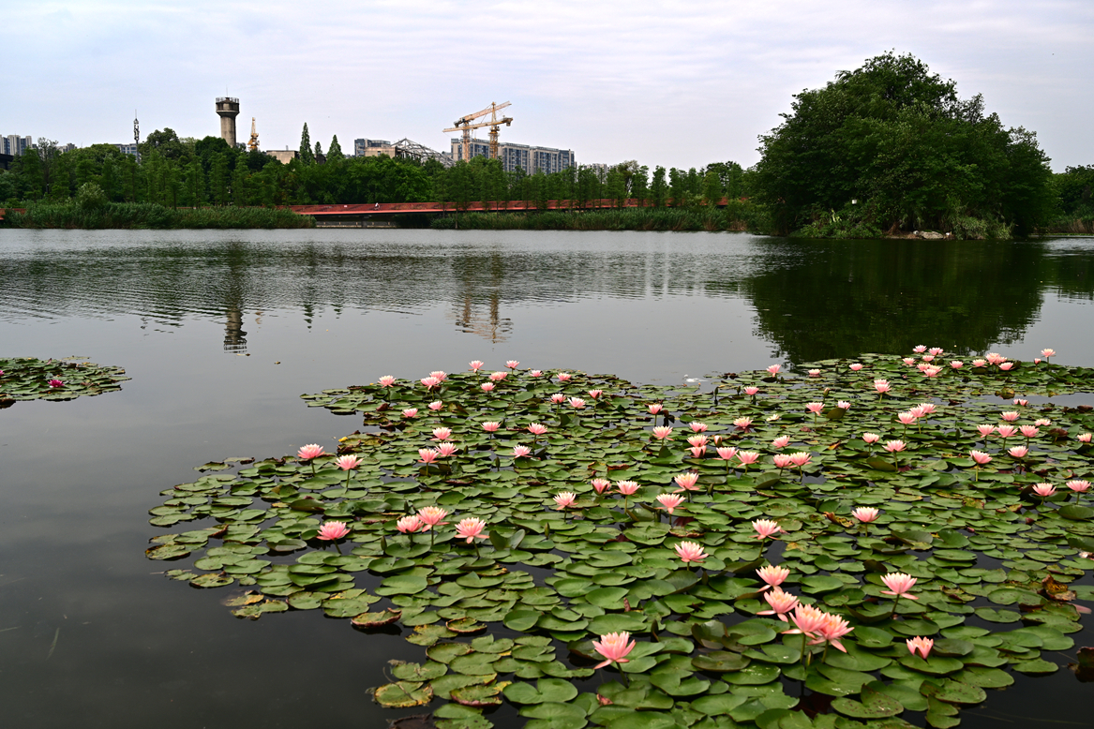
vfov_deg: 36.9
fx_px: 1094
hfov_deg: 53.1
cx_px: 558
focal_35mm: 36
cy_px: 367
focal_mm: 35
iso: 100
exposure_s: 1/200
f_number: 8
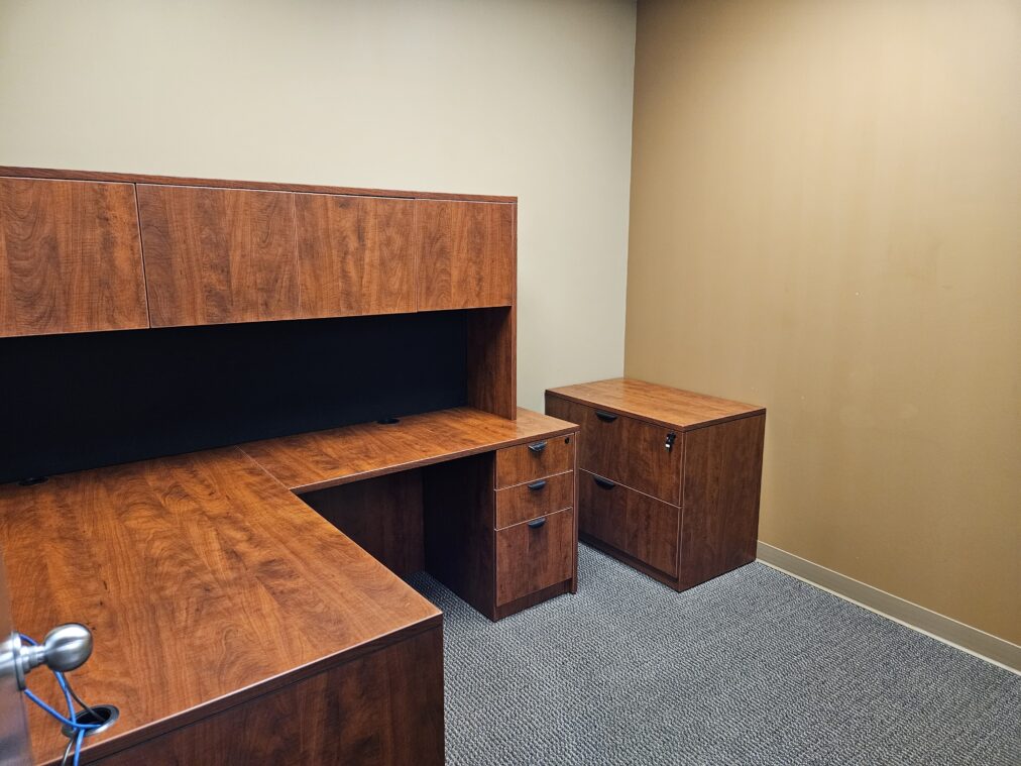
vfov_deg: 58.9
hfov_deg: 73.9
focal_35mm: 23
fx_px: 678
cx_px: 510
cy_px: 383
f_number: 1.8
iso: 400
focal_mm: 5.4
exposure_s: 1/120
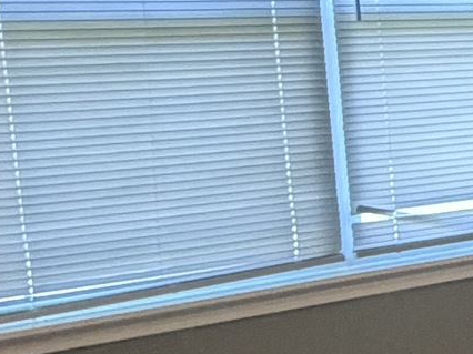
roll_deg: +2.0
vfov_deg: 14.6
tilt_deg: -4.6
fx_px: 1379
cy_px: 150
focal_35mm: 101
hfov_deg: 14.7
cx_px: 1036
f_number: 2.2
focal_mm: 2.22
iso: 400
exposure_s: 1/60
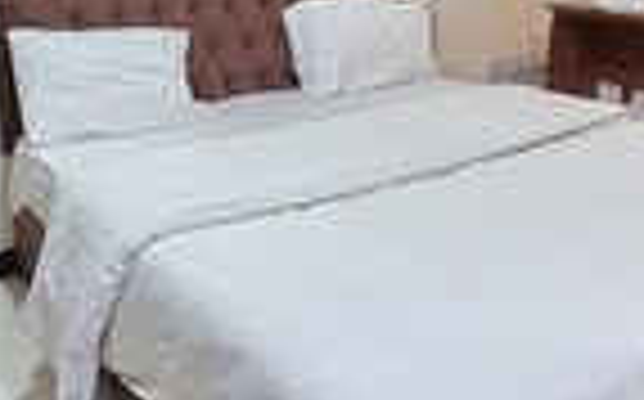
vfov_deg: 28.7
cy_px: 101
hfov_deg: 44.6
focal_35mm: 44
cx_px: 214
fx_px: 771
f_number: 1.9
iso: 320
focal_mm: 2.2
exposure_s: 1/50
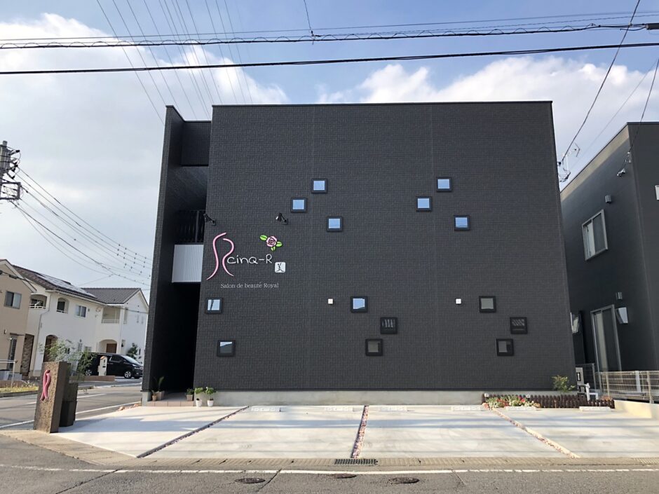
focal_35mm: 28
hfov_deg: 63.4
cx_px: 330
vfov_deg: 49.7
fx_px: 533
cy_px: 247
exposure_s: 1/564
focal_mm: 4
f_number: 1.8
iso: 20
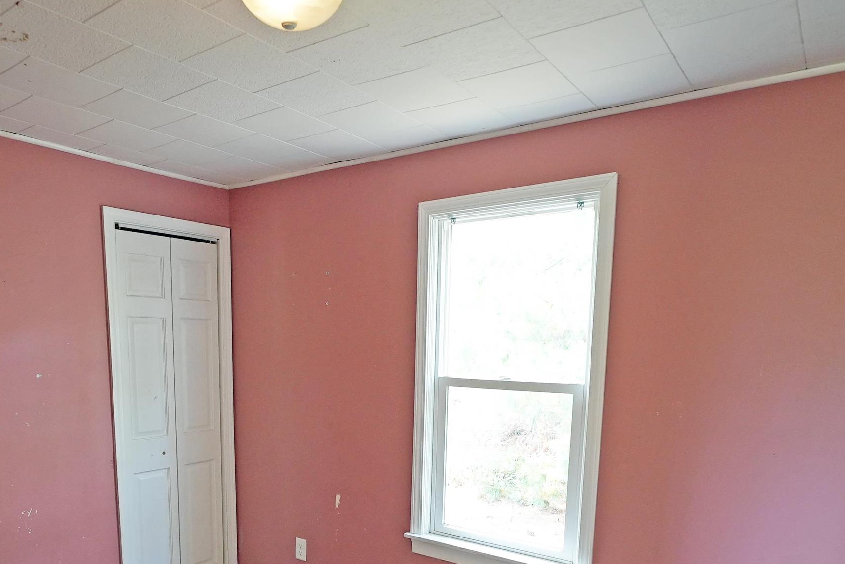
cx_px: 364
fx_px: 587
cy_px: 438
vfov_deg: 48.9
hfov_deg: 71.1
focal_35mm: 25
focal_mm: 14
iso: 1250
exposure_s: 1/160
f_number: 2.8
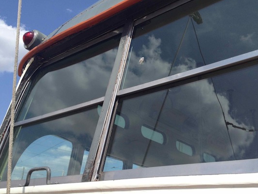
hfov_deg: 44.7
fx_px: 313
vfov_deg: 34.4
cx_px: 147
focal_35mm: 42
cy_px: 96
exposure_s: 1/1577
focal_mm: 4.28
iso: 50
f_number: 2.4
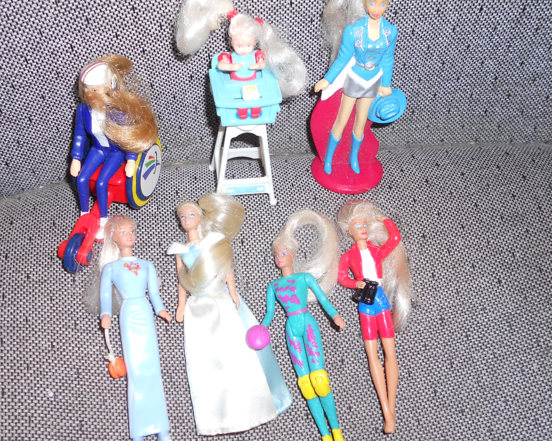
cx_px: 255
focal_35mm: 34
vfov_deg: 43.4
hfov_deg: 52.8
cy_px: 220
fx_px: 555
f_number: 3.5
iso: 80
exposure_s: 1/25
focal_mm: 5.8
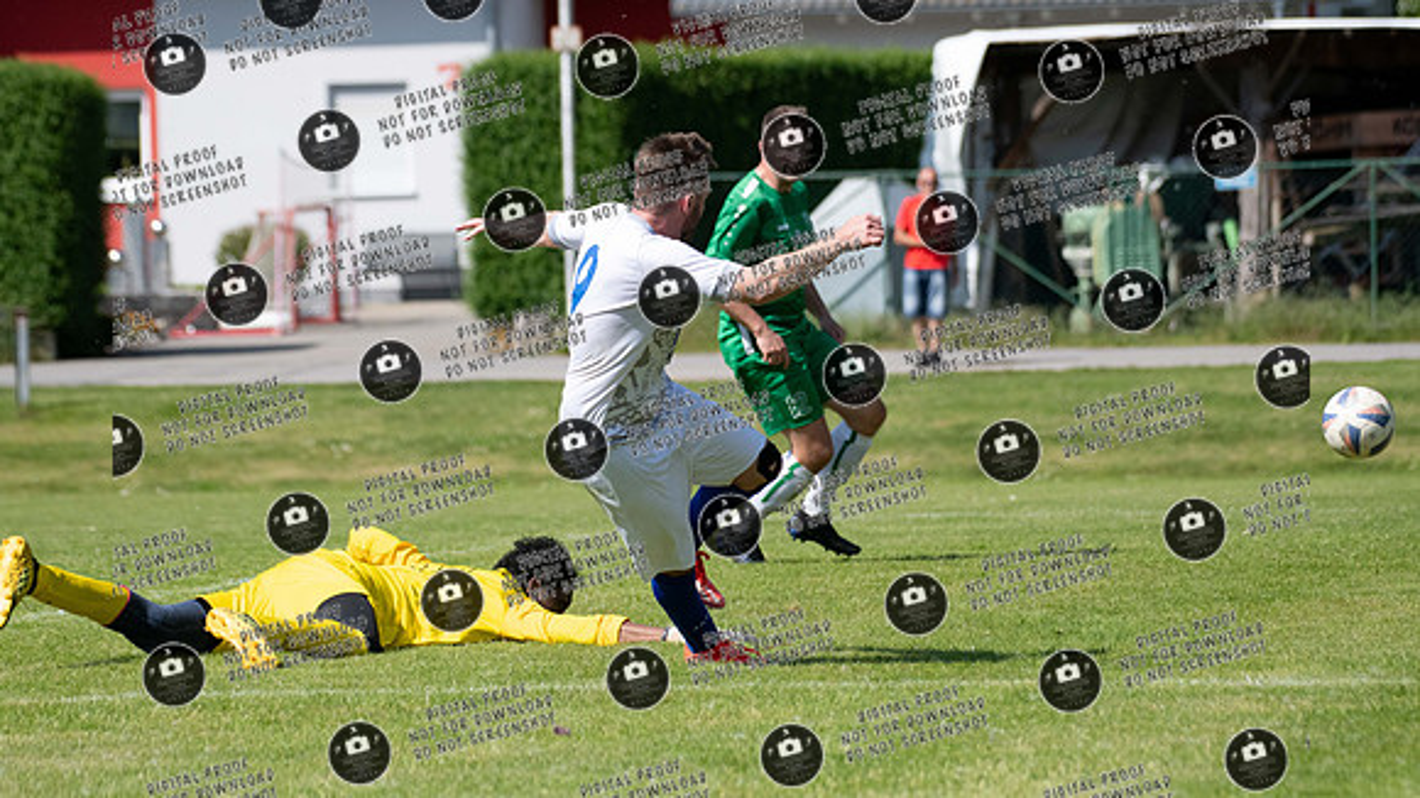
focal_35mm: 211
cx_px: 715
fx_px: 7961
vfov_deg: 5.7
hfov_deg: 10.2
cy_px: 337
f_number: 5.6
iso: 1250
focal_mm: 200
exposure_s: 1/6400
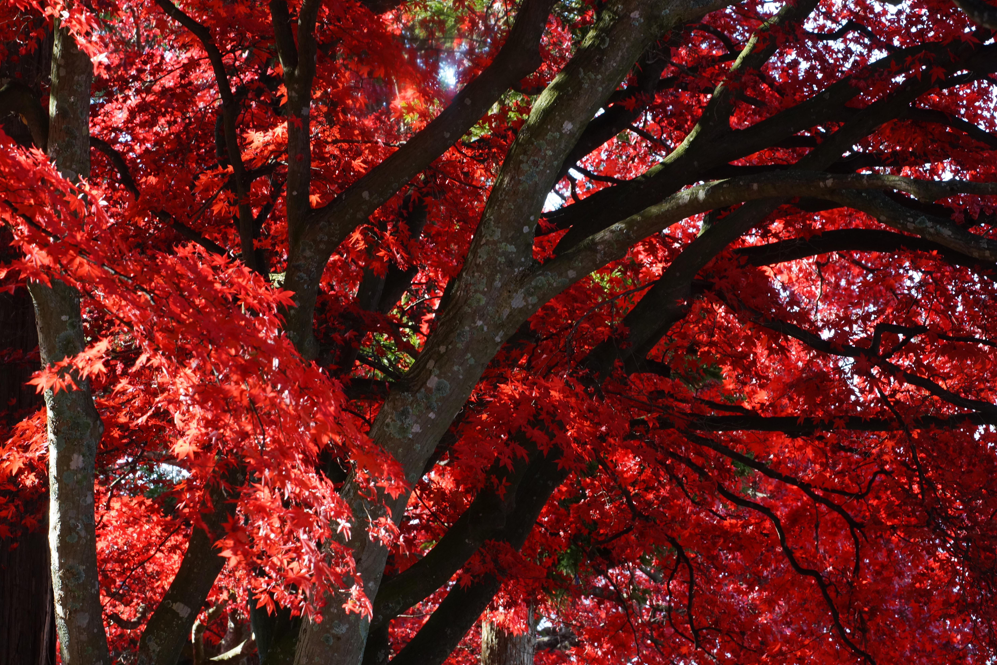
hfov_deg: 11.2
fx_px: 5095
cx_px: 503
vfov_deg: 7.5
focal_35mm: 184
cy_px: 331
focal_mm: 180
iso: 800
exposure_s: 1/60
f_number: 14
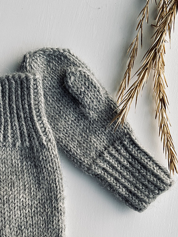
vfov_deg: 50.6
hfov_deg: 39.5
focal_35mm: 36
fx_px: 247
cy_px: 154
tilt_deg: -85.9
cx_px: 71
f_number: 1.6
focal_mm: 4.2
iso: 32
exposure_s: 1/121
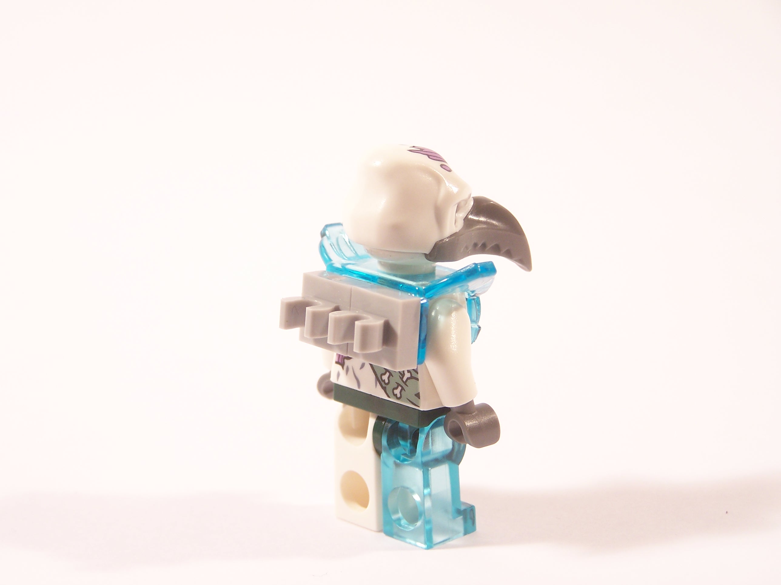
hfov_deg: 16.8
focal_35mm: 117
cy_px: 292
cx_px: 390
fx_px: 2640
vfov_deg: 12.7
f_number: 3.2
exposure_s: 1/15
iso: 100
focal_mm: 19.4
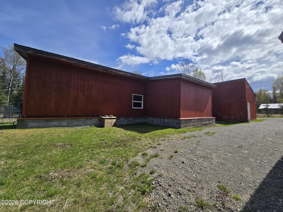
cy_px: 106
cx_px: 142
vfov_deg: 89.9
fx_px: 106
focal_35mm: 13
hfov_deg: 106.2
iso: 50
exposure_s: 1/4176
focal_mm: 2.2
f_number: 2.2
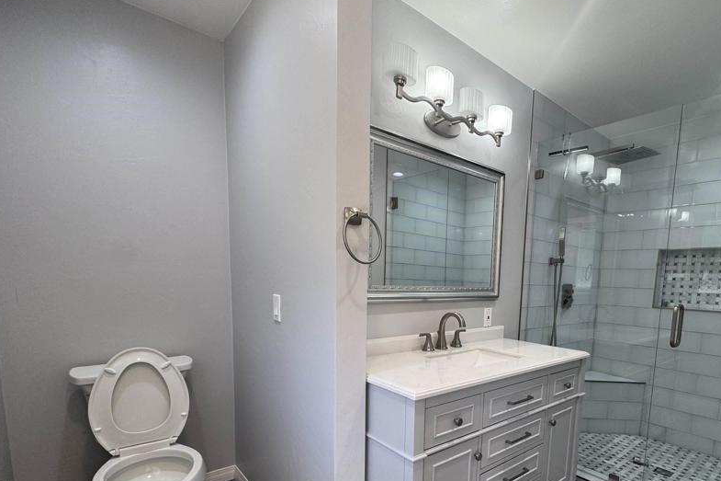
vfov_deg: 62.8
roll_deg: -2.0
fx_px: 380
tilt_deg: -7.8
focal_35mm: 19
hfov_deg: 85.9
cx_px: 431
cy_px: 325
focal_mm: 2.22
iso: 64
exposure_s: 1/60
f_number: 2.2
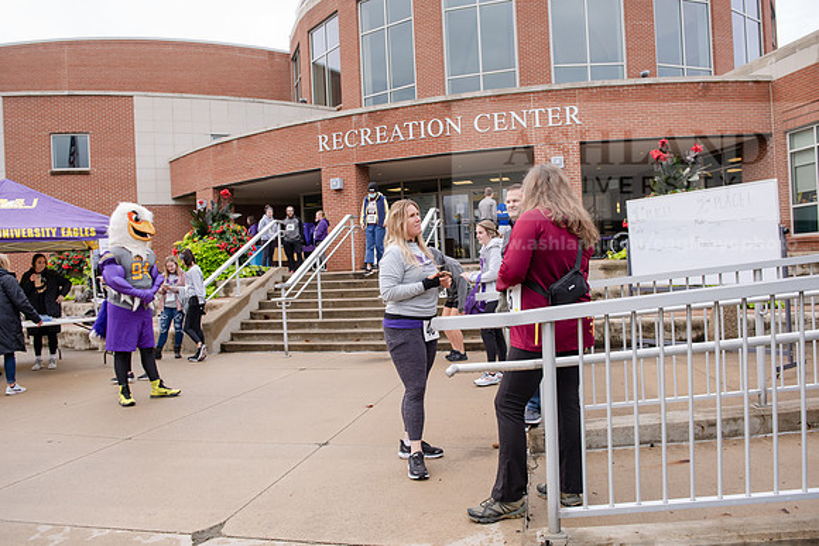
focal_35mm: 28
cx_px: 410
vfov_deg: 46.4
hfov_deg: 65.5
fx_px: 637
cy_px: 273
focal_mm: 28
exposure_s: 1/250
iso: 400
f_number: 5
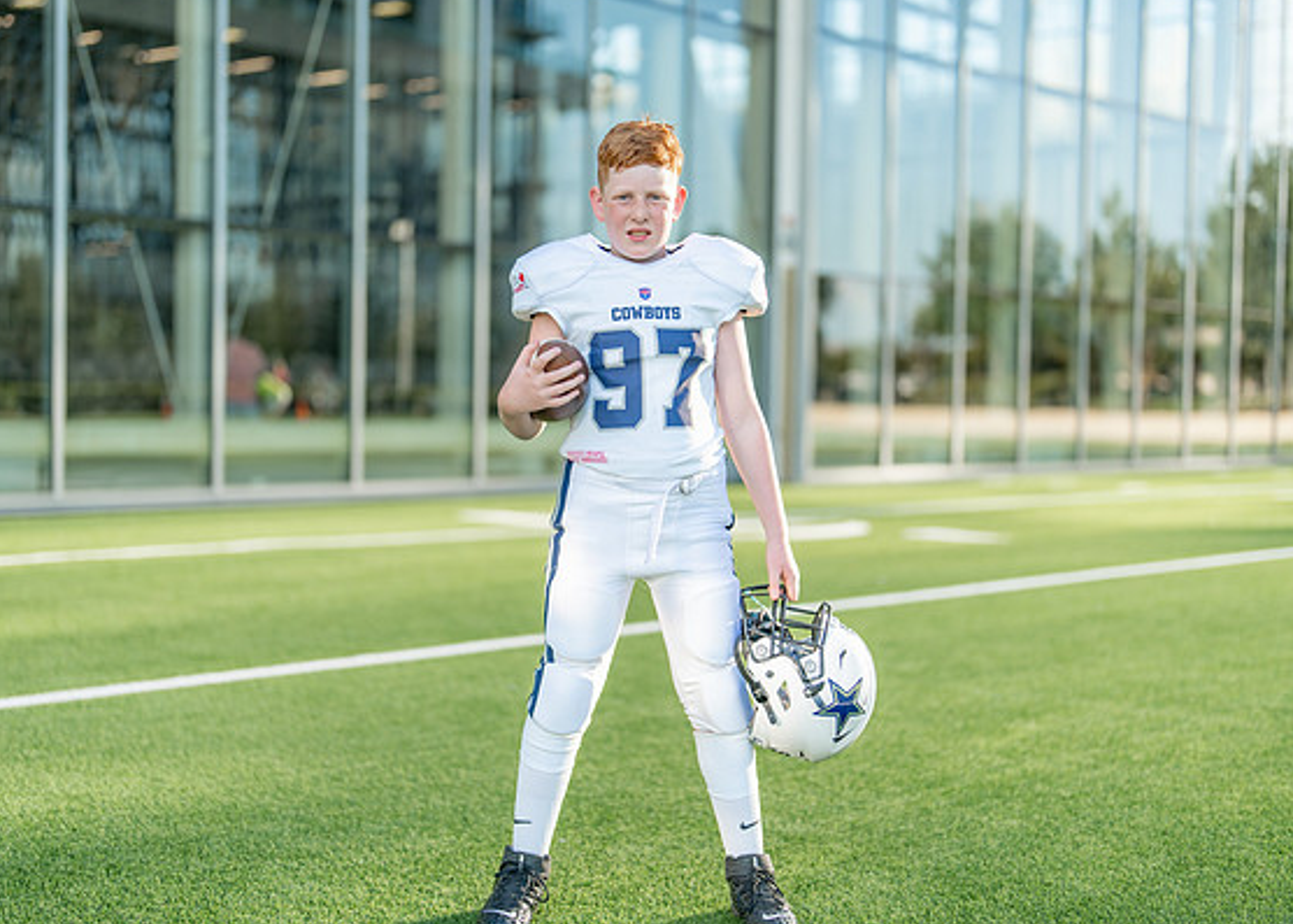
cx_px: 645
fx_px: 2056
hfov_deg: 34.9
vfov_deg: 25.3
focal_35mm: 56
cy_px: 468
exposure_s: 1/2000
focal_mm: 50
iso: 100
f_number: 1.2
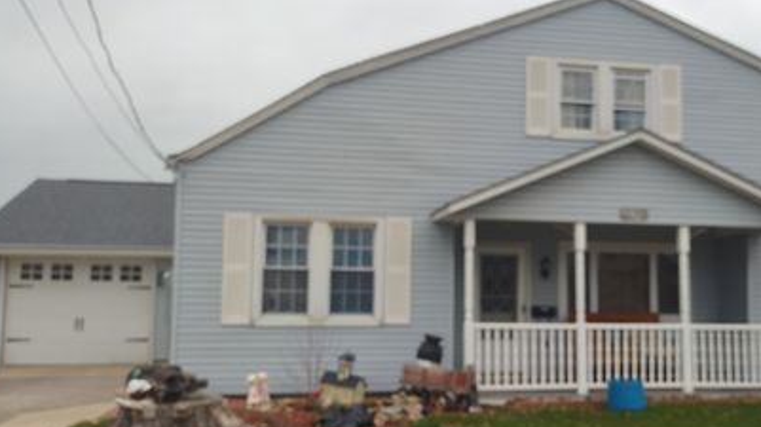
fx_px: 686
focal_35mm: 34
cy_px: 231
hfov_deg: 57.6
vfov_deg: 34.6
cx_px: 454
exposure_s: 1/321
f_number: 1.79
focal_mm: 4.7
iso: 50
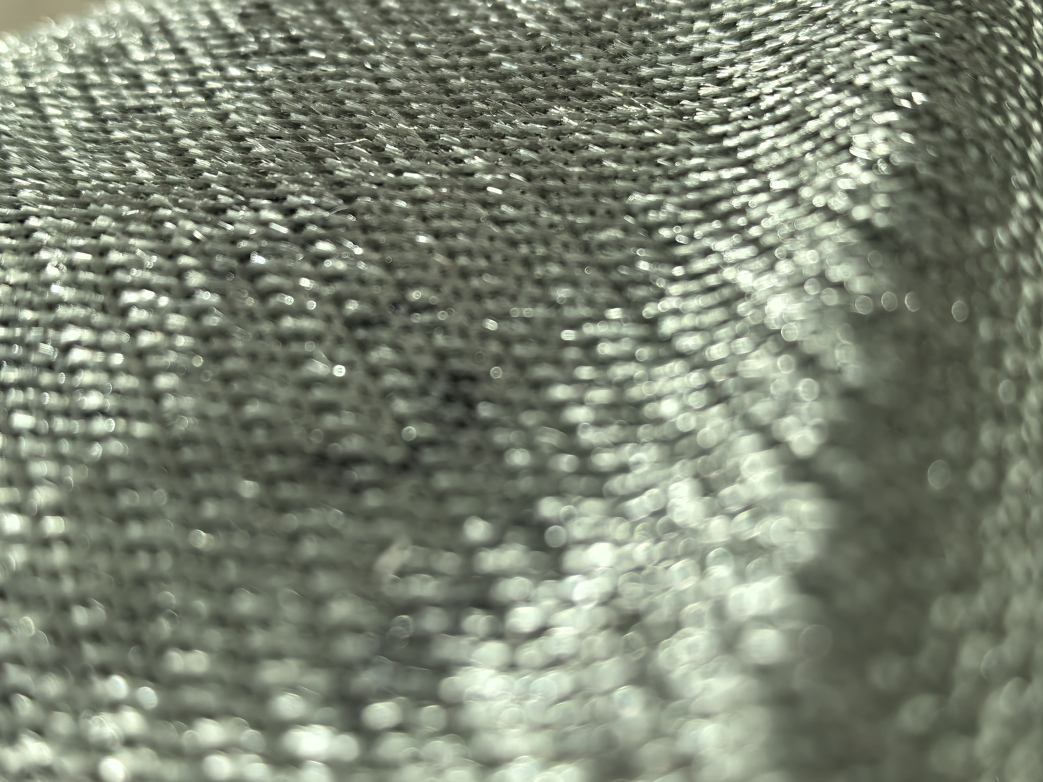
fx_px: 1446
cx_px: 522
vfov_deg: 30.3
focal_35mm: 48
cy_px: 391
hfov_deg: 39.7
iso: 400
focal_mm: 8.5
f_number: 2
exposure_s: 1/333
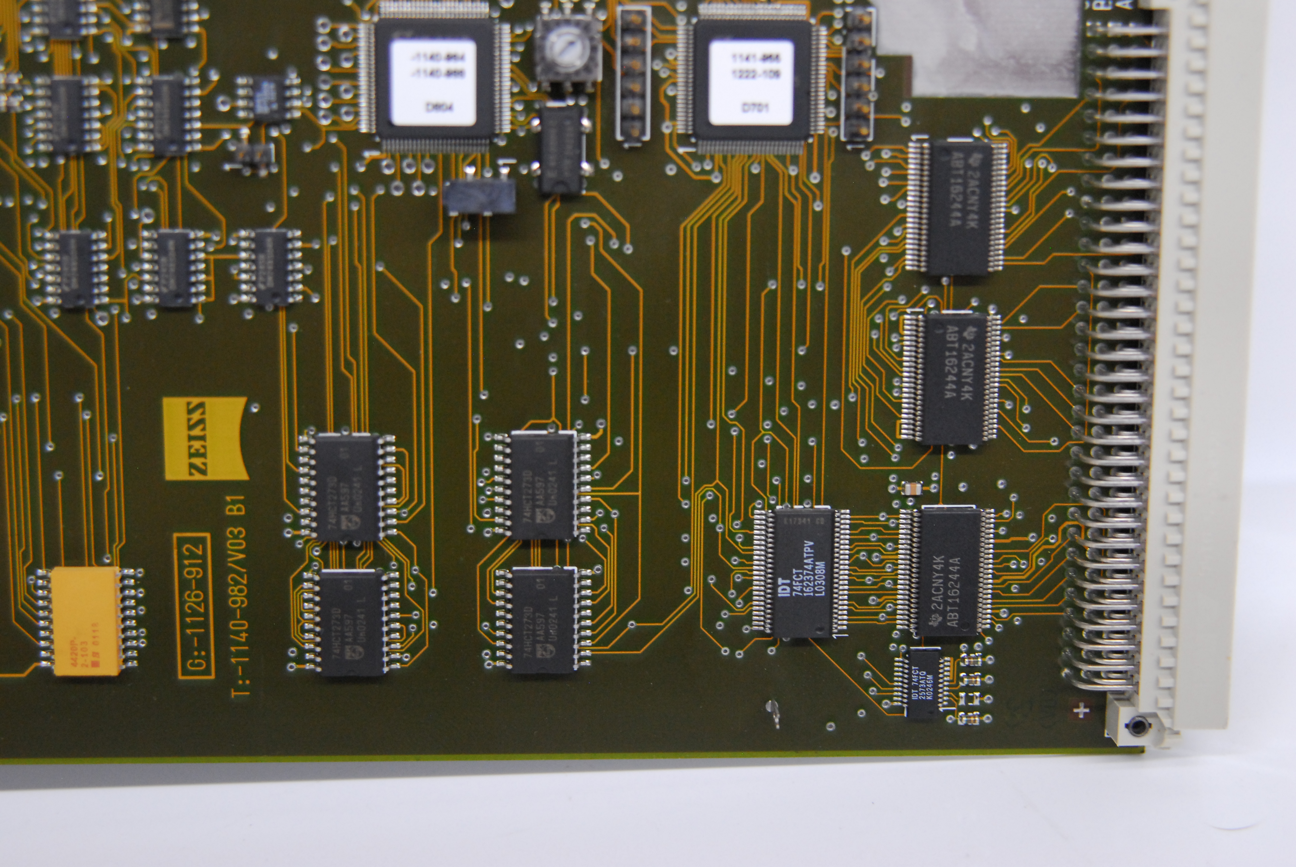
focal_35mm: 68
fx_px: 2433
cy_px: 434
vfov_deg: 20.2
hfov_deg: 29.8
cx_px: 648
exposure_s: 1/100
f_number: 3.5
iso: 800
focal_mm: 45
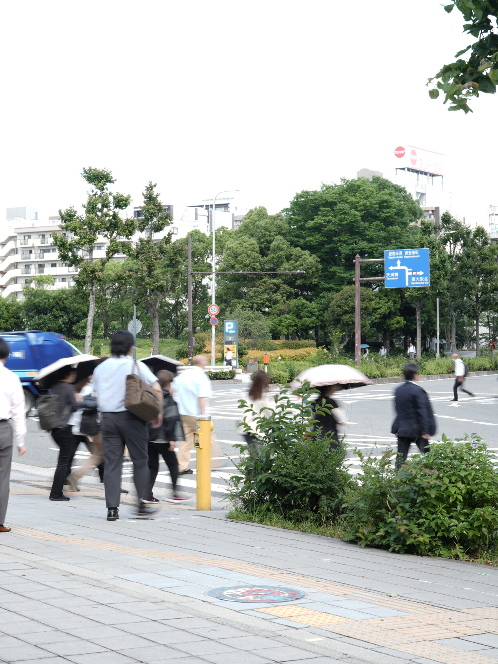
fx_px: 1401
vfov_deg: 26.7
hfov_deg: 20.0
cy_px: 334
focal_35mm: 73
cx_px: 134
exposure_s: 1/13
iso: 80
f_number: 10
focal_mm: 50
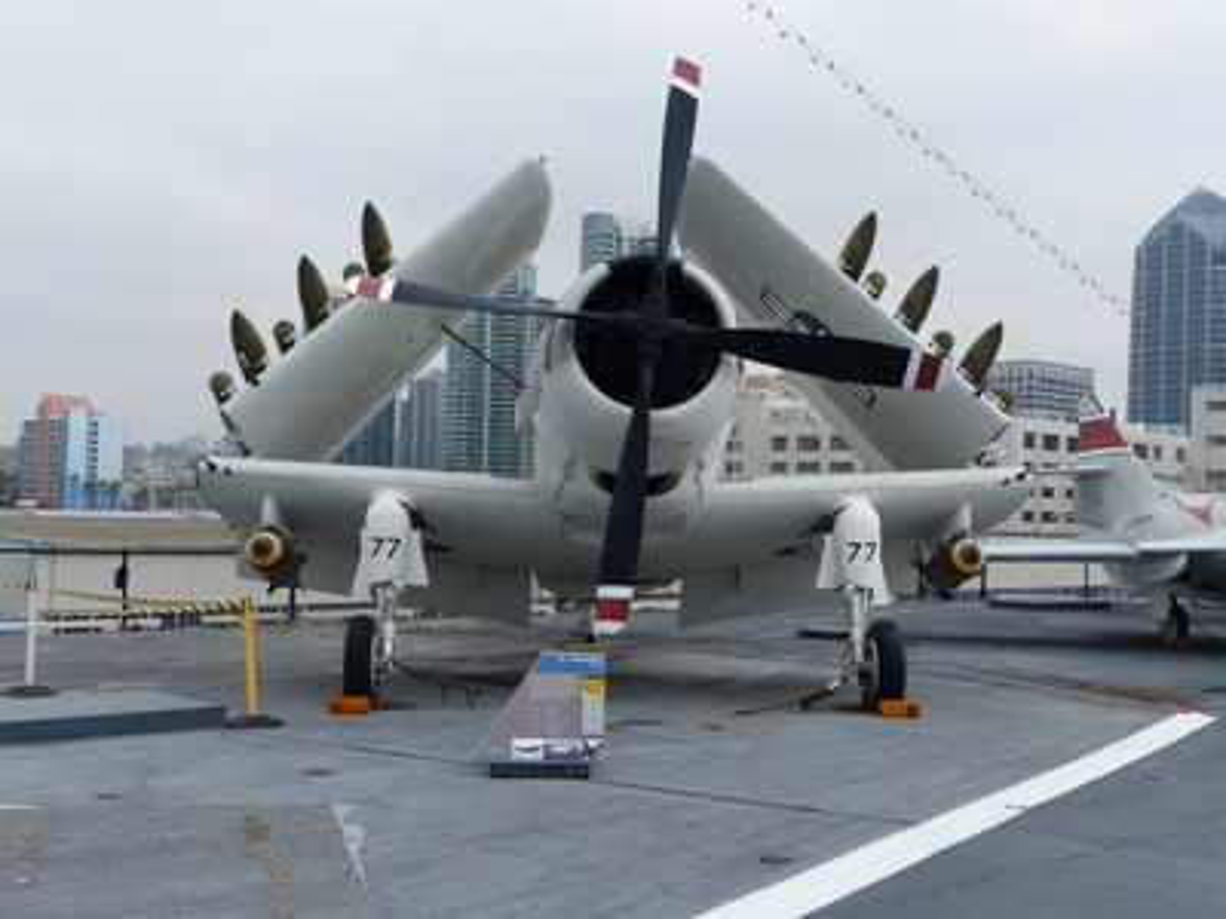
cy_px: 460
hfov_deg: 46.8
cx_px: 613
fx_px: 1417
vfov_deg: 36.0
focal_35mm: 40
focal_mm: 7.1
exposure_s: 1/1000
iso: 100
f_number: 4
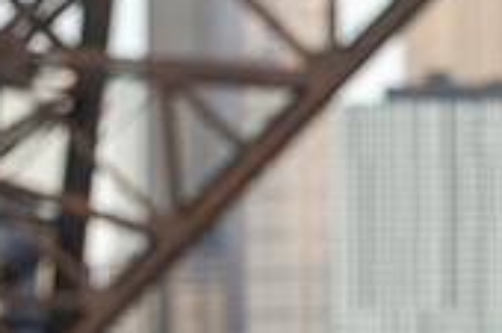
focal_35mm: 375
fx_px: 5224
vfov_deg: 3.6
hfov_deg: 5.4
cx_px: 777
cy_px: 501
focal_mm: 110
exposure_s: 1/800
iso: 400
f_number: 4
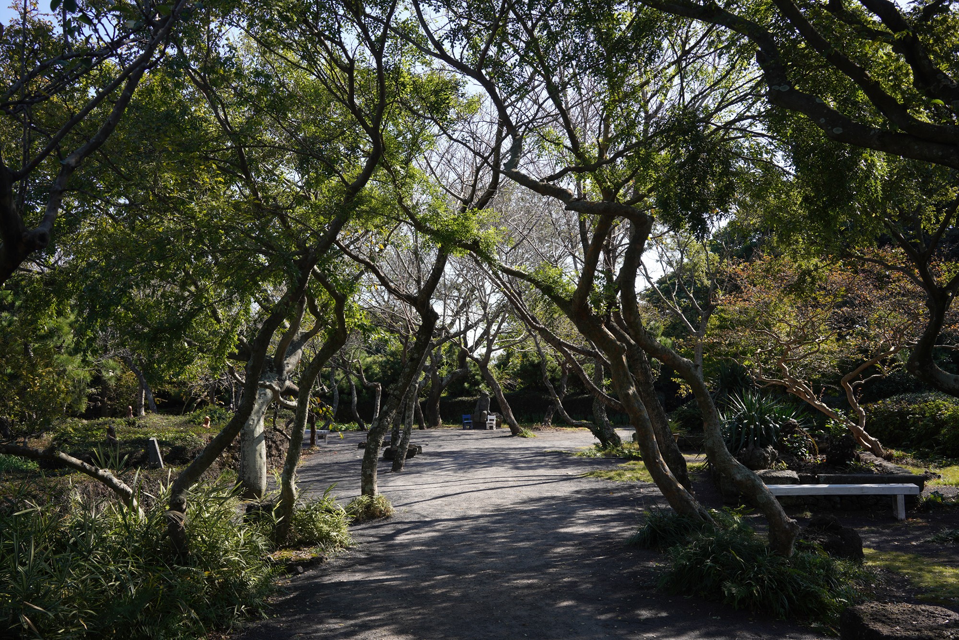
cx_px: 480
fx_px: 932
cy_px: 320
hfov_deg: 54.4
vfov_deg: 37.9
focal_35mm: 35
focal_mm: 35
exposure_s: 1/100
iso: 100
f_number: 8
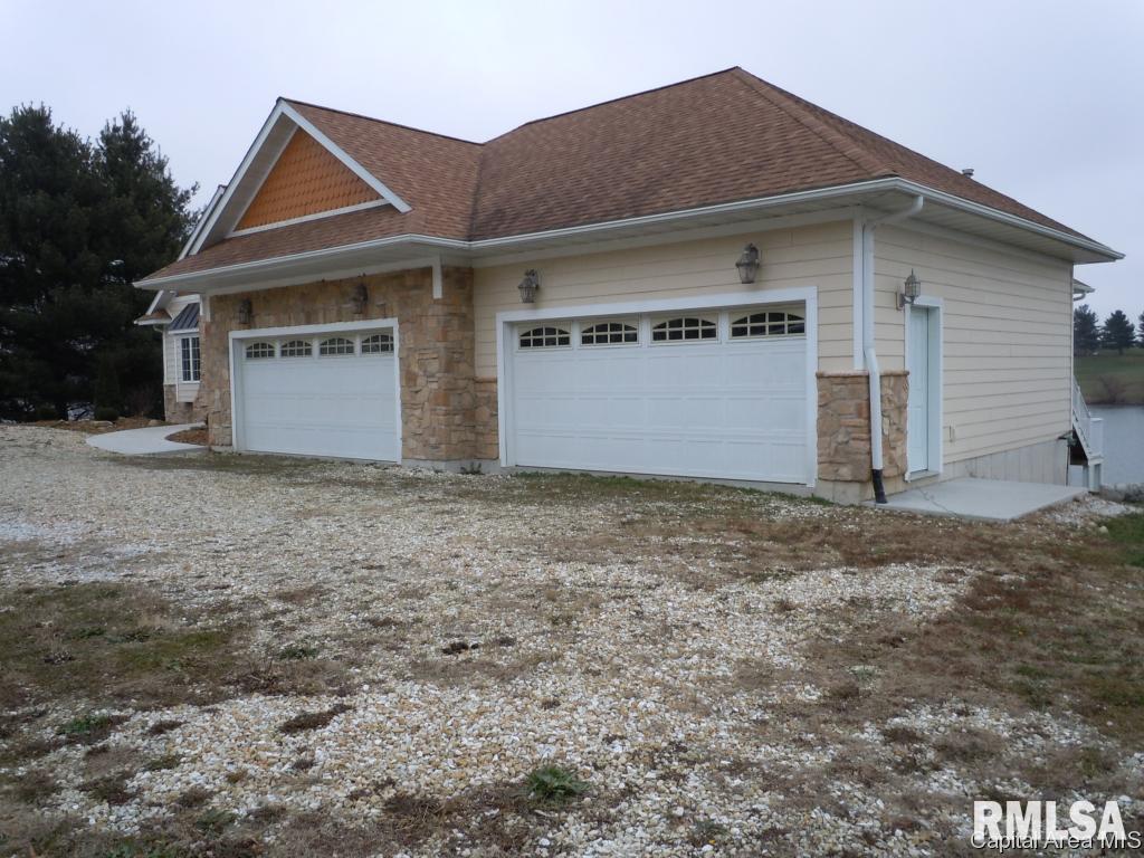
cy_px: 429
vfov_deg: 49.7
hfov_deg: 63.4
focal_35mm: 28
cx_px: 572
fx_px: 925
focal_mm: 5
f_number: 3.7
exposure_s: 1/60
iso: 125
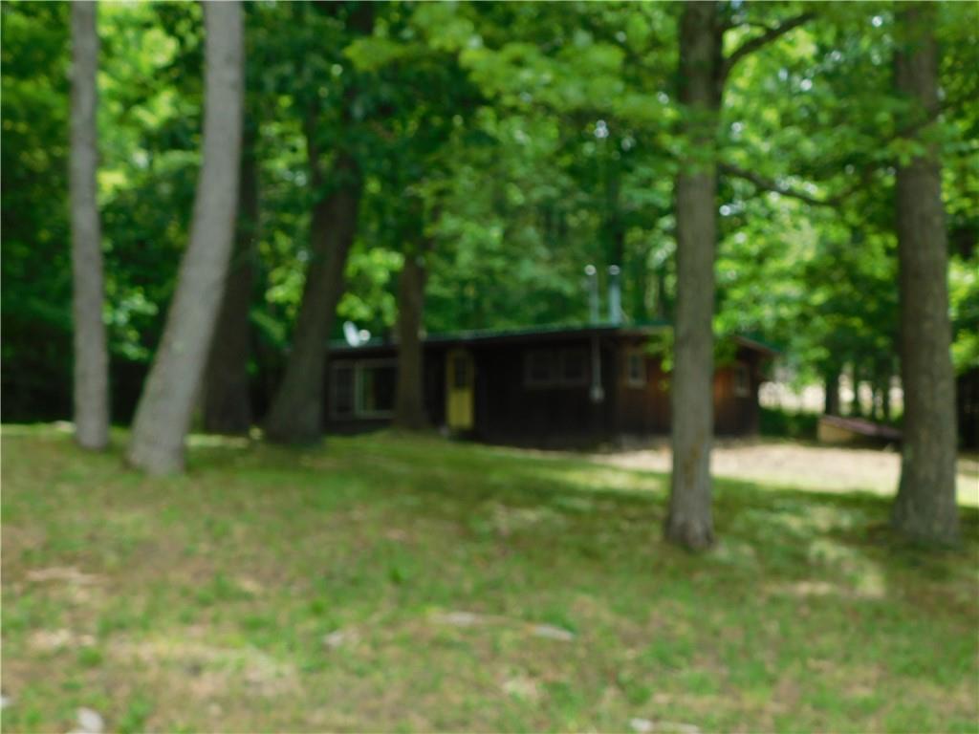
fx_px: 1131
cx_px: 490
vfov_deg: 36.0
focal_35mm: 40
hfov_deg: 46.8
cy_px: 367
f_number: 3.6
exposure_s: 1/200
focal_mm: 7.1
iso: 125
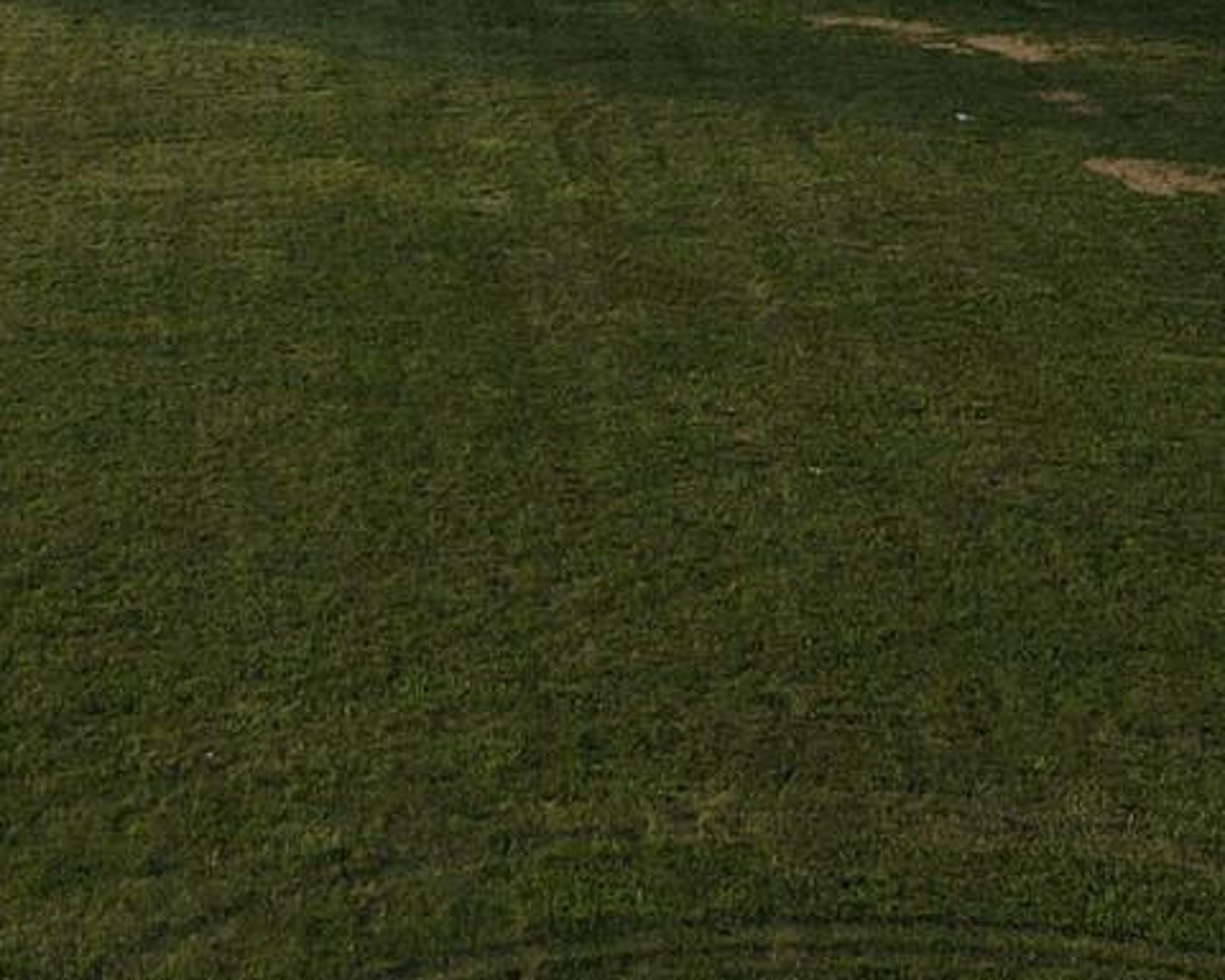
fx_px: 3626
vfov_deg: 13.9
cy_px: -717
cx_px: -20
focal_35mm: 100
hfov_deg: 18.6
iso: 100
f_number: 2.8
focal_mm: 4.5
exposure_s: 1/250
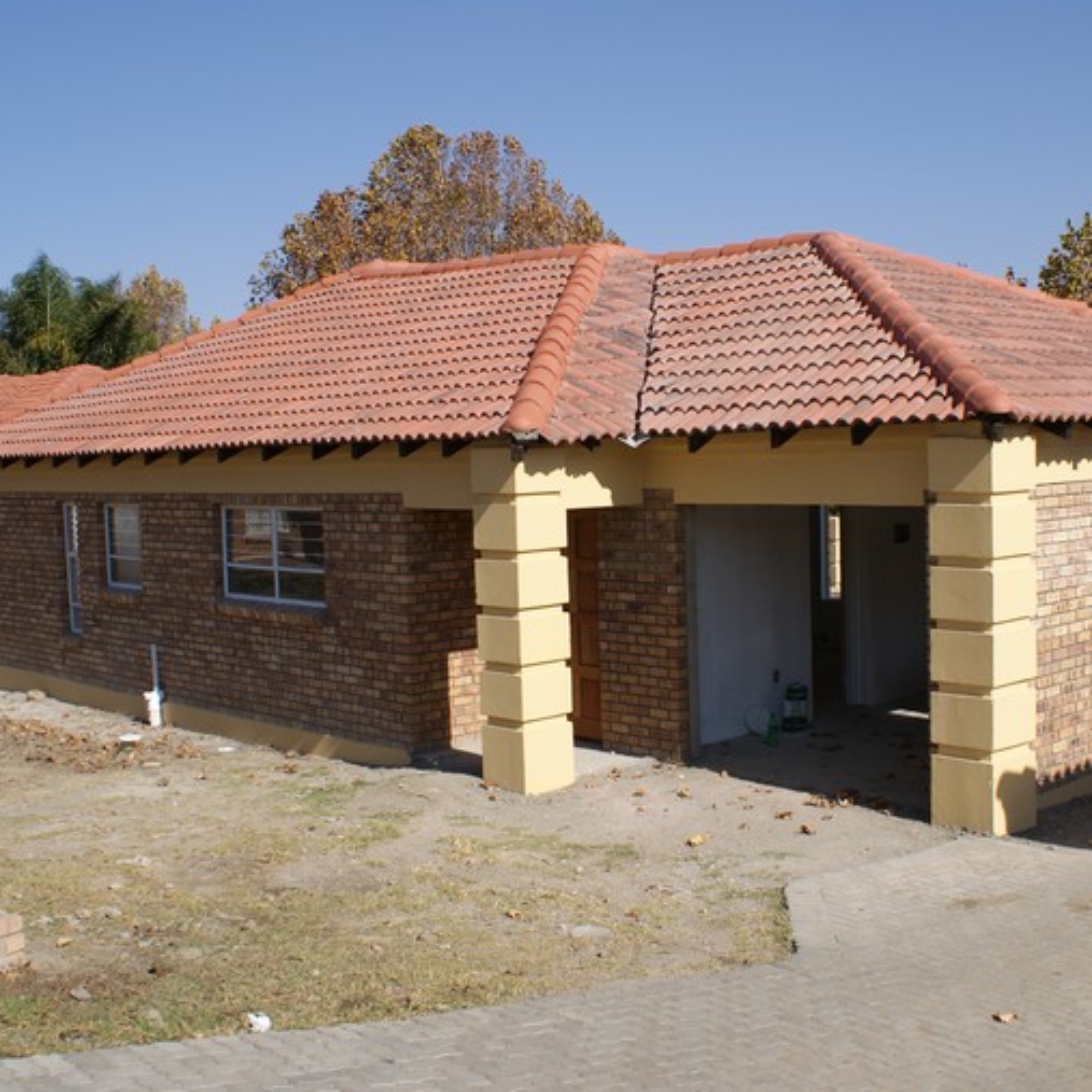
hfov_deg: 42.5
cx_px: 678
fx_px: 1392
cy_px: 538
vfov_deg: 42.8
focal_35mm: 39
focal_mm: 20
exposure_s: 1/160
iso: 100
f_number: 10
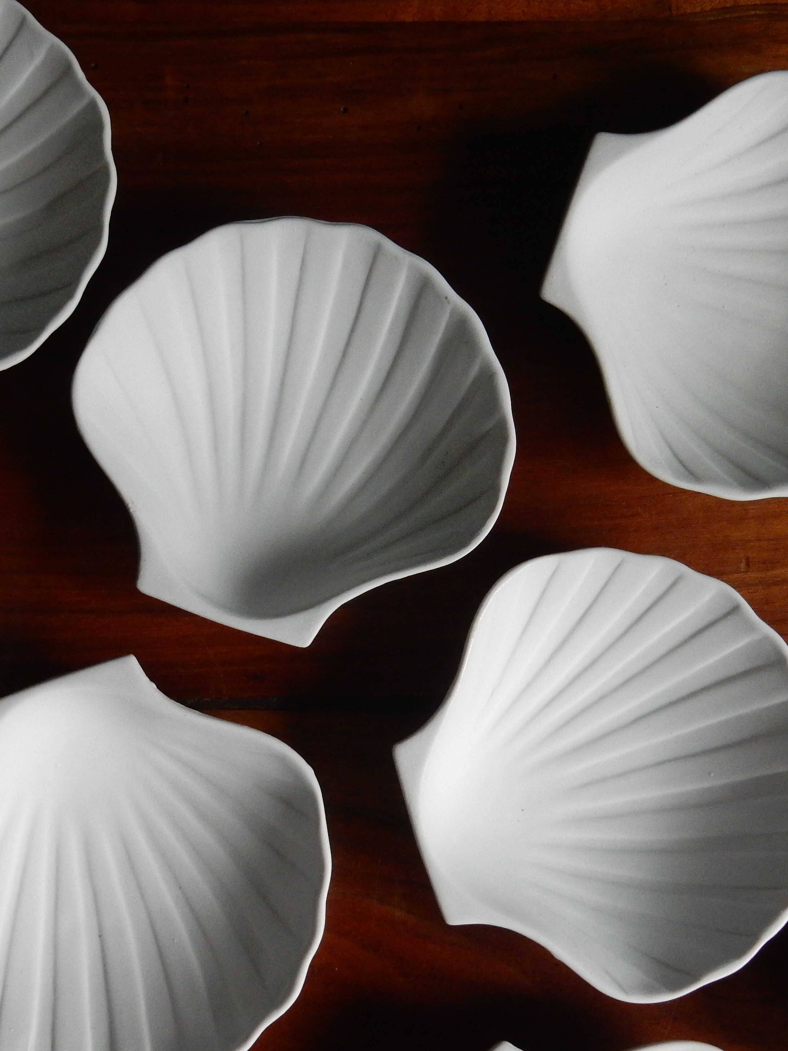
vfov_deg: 38.9
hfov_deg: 29.7
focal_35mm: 49
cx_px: 407
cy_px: 532
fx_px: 1487
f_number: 4
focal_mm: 6.4
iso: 560
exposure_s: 1/40
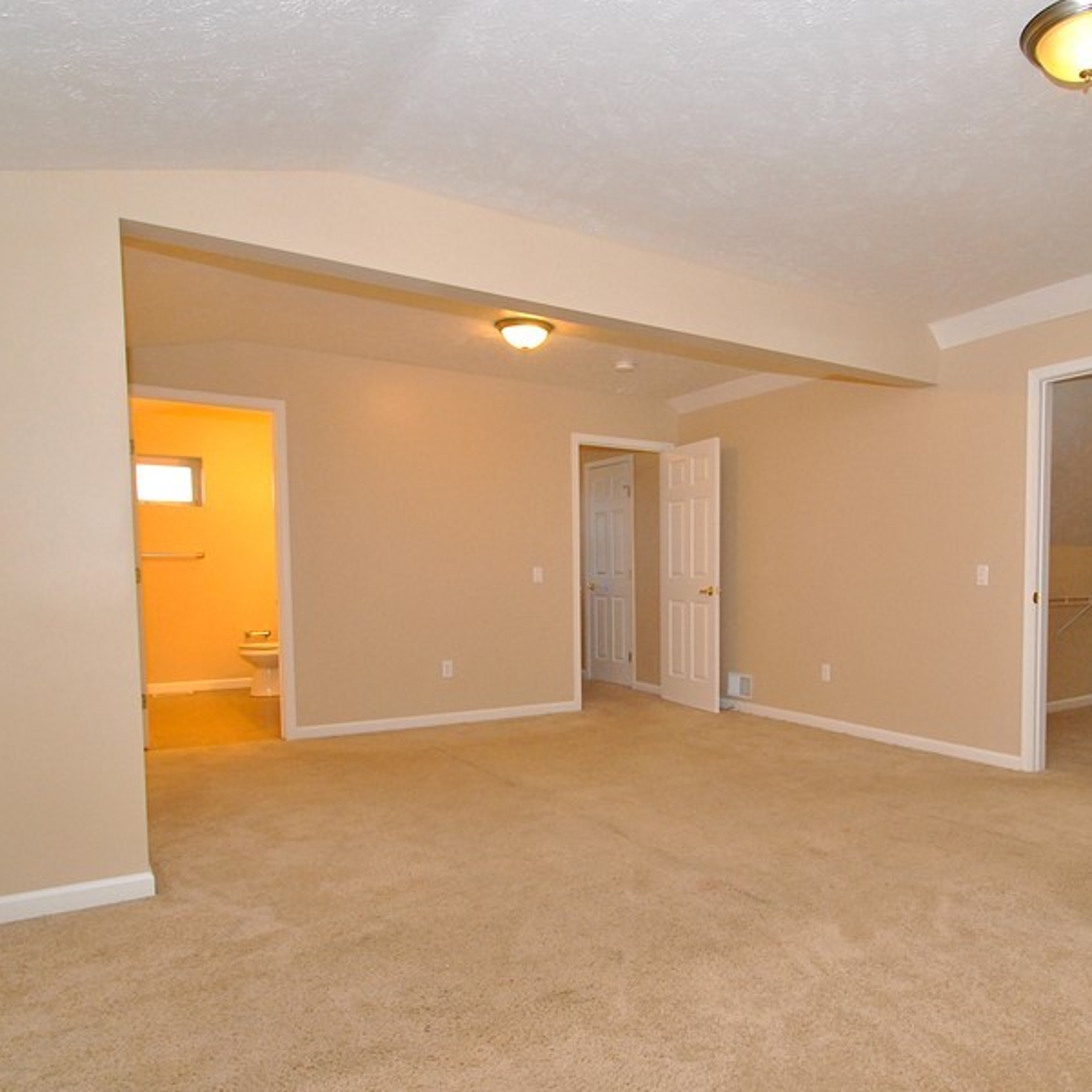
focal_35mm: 23
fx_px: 821
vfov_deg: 67.0
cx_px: 691
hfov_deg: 66.1
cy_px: 618
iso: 800
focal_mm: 10
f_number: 7.1
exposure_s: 1/60
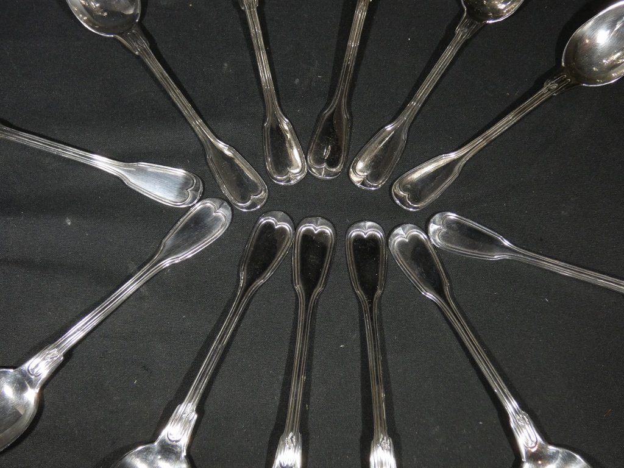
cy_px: 234
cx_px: 312
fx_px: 775
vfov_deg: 33.6
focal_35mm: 43
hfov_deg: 43.9
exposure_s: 1/125
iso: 250
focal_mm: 7.8
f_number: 3.7
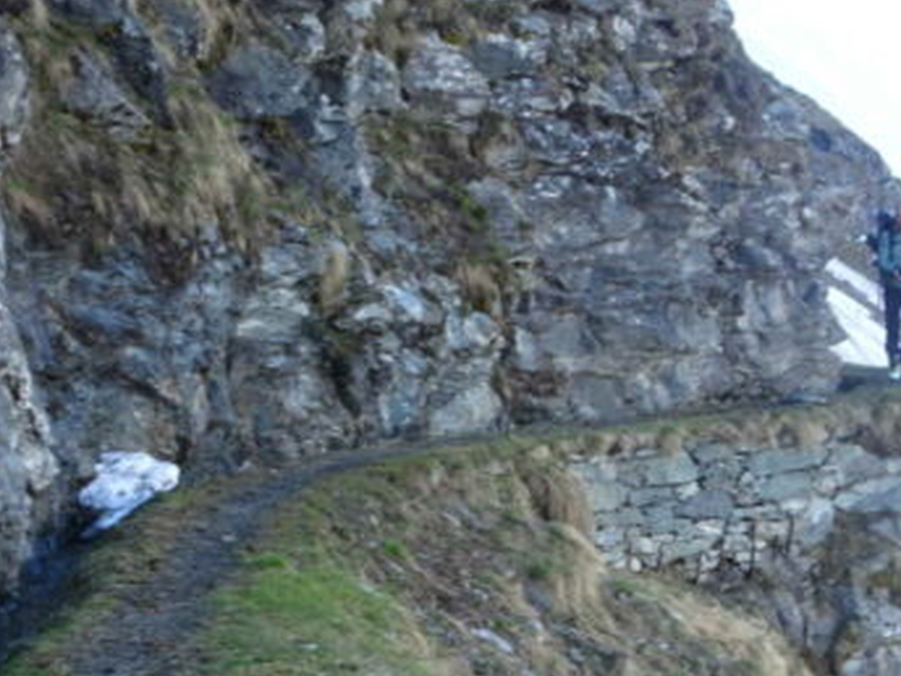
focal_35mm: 76
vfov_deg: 19.2
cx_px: 678
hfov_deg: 25.3
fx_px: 1978
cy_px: 511
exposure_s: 1/50
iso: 80
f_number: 4
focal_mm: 5.79
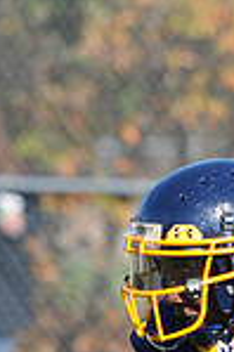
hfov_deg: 0.8
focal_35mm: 1747
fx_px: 17072
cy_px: 588
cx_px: 181
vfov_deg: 1.2
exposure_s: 1/500
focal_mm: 300
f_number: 6.3
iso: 200
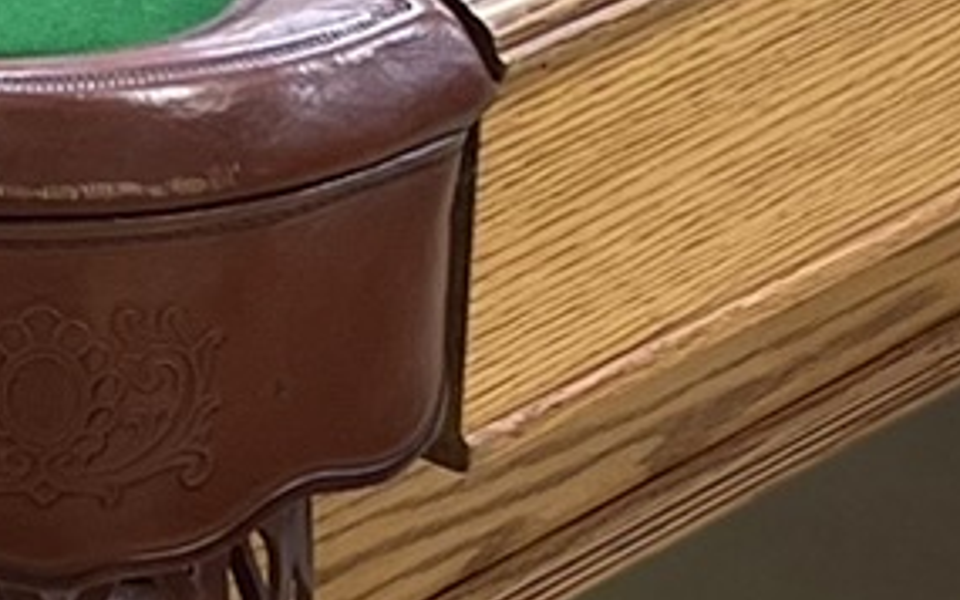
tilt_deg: -25.0
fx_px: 5179
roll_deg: +1.1
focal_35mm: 198
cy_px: 310
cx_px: 61
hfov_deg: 10.5
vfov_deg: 6.6
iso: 200
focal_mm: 5.1
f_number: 1.6
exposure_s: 1/60
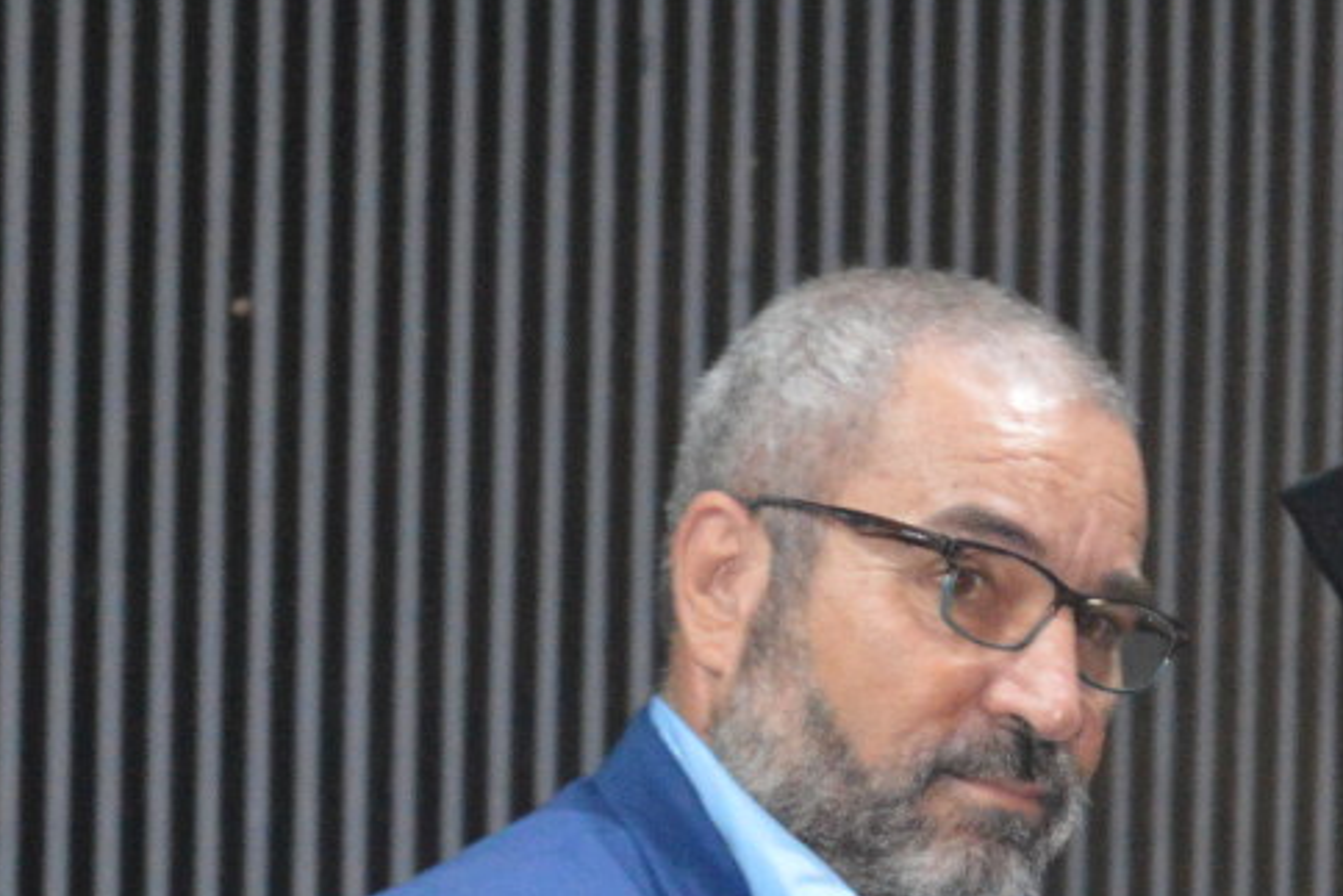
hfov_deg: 9.3
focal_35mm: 218
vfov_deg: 6.2
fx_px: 8135
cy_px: 1343
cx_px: 1512
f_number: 5.3
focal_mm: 44
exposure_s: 1/60
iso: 3200
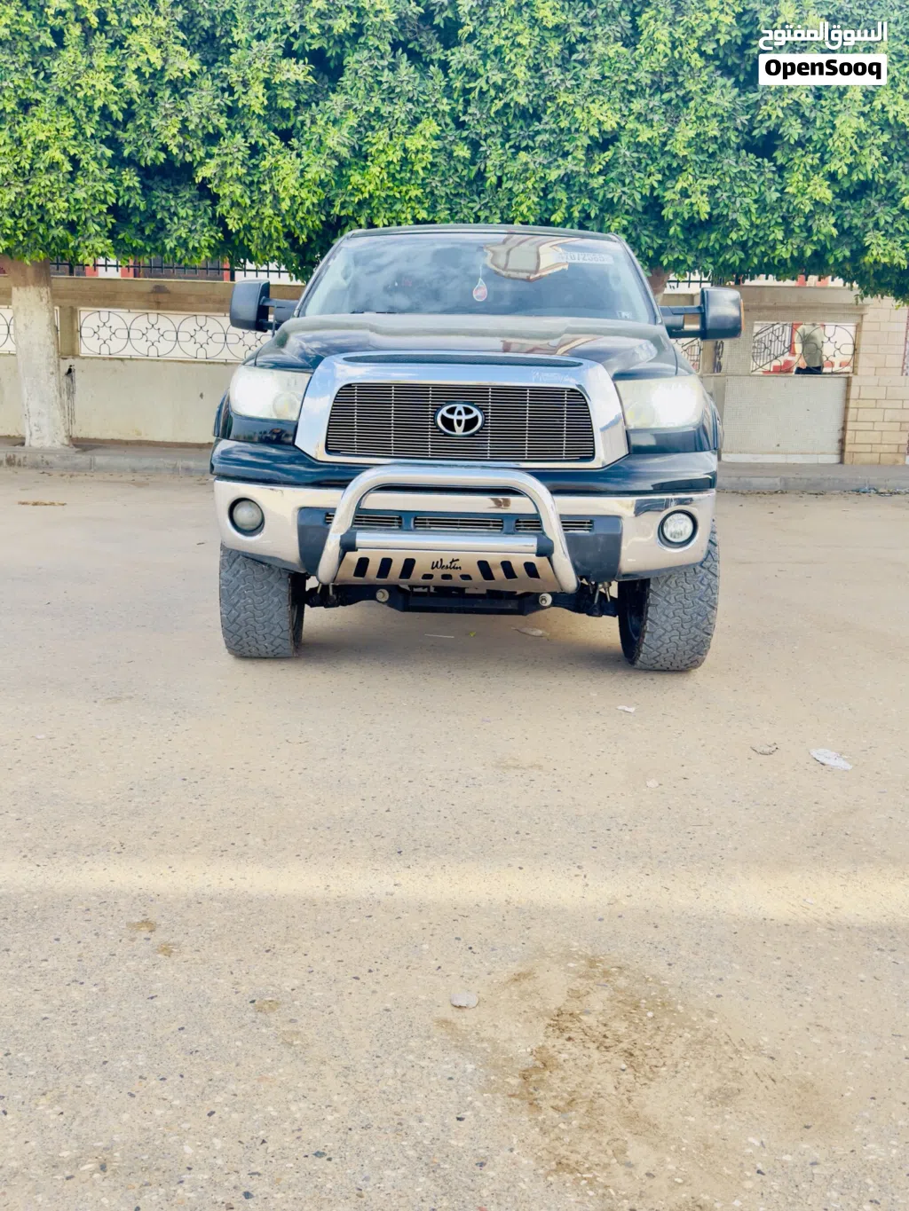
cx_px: 454
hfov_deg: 40.7
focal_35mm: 35
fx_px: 1225
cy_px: 606
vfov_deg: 52.6
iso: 100
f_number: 1.78
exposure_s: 1/761
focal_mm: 6.76
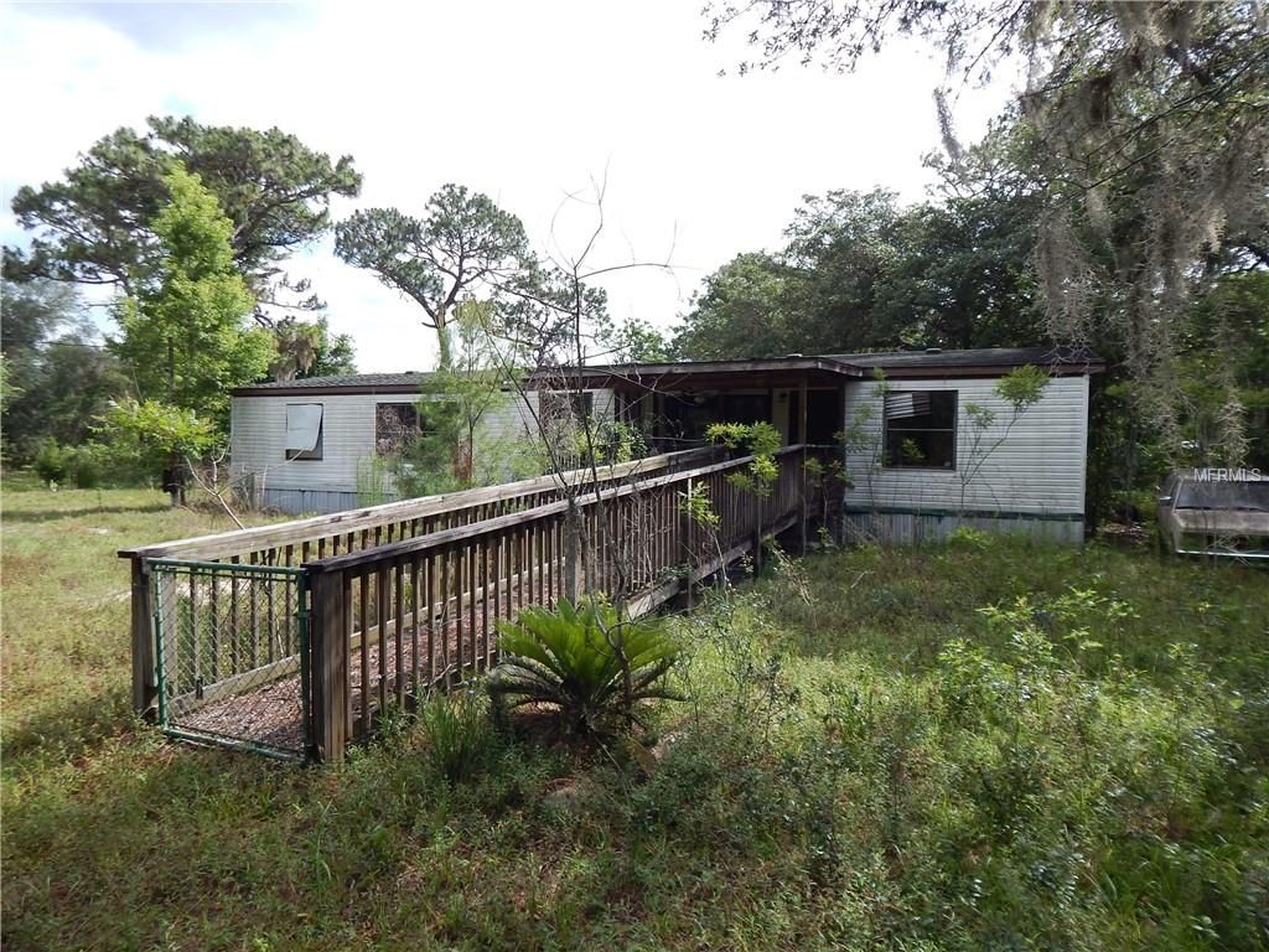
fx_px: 843
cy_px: 476
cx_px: 634
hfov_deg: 73.9
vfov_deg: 58.9
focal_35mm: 23
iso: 125
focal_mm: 4
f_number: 3
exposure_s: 1/800
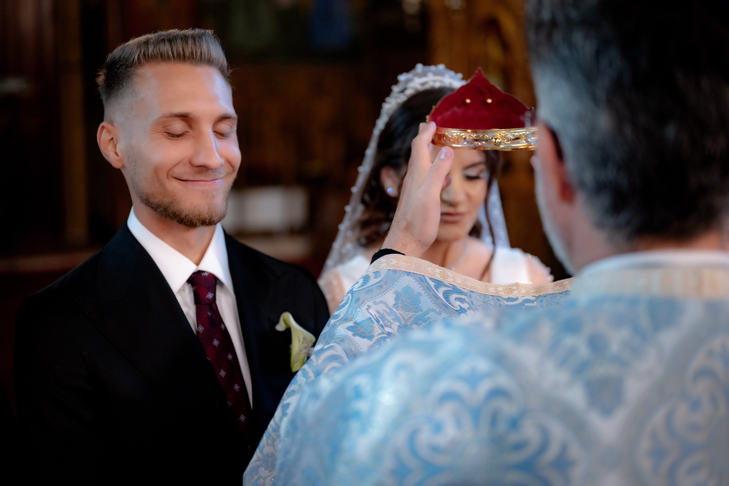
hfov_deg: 39.6
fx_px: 1012
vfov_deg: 27.0
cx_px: 364
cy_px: 243
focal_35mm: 50
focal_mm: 50
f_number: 2
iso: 1600
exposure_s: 1/200
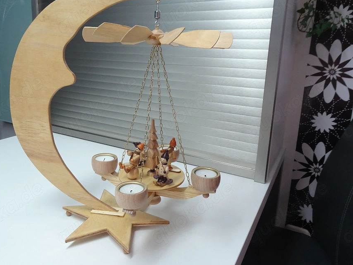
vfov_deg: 49.6
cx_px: 147
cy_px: 113
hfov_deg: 63.1
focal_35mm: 28
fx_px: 286
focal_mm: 4.1
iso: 200
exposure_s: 1/30
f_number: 3.5
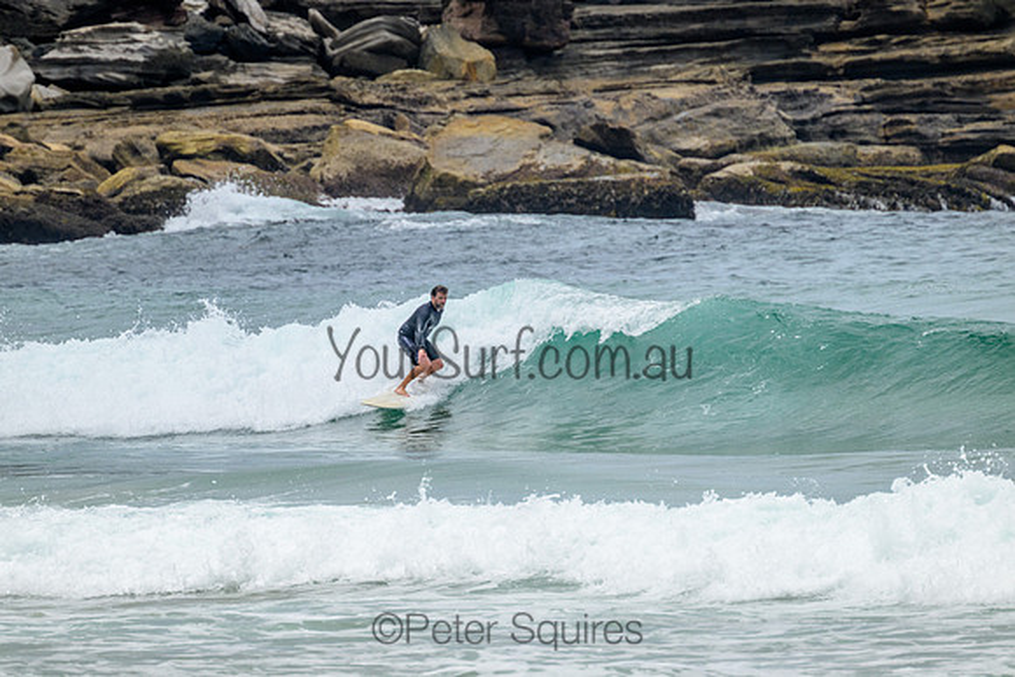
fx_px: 22560
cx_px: 508
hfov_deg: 2.6
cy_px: 338
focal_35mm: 800
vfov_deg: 1.7
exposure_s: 1/2000
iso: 800
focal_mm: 800
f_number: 11
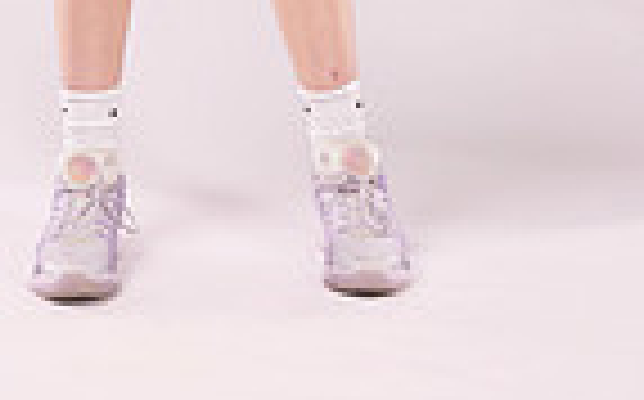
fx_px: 2191
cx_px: 171
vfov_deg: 9.3
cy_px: -575
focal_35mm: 125
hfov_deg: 16.6
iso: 200
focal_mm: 39
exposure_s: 1/100
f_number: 6.3
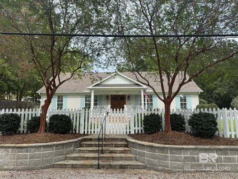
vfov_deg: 56.8
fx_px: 165
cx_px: 119
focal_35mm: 24
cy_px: 90
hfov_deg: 71.6
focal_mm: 6.76
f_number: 1.78
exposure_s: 1/1901
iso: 80
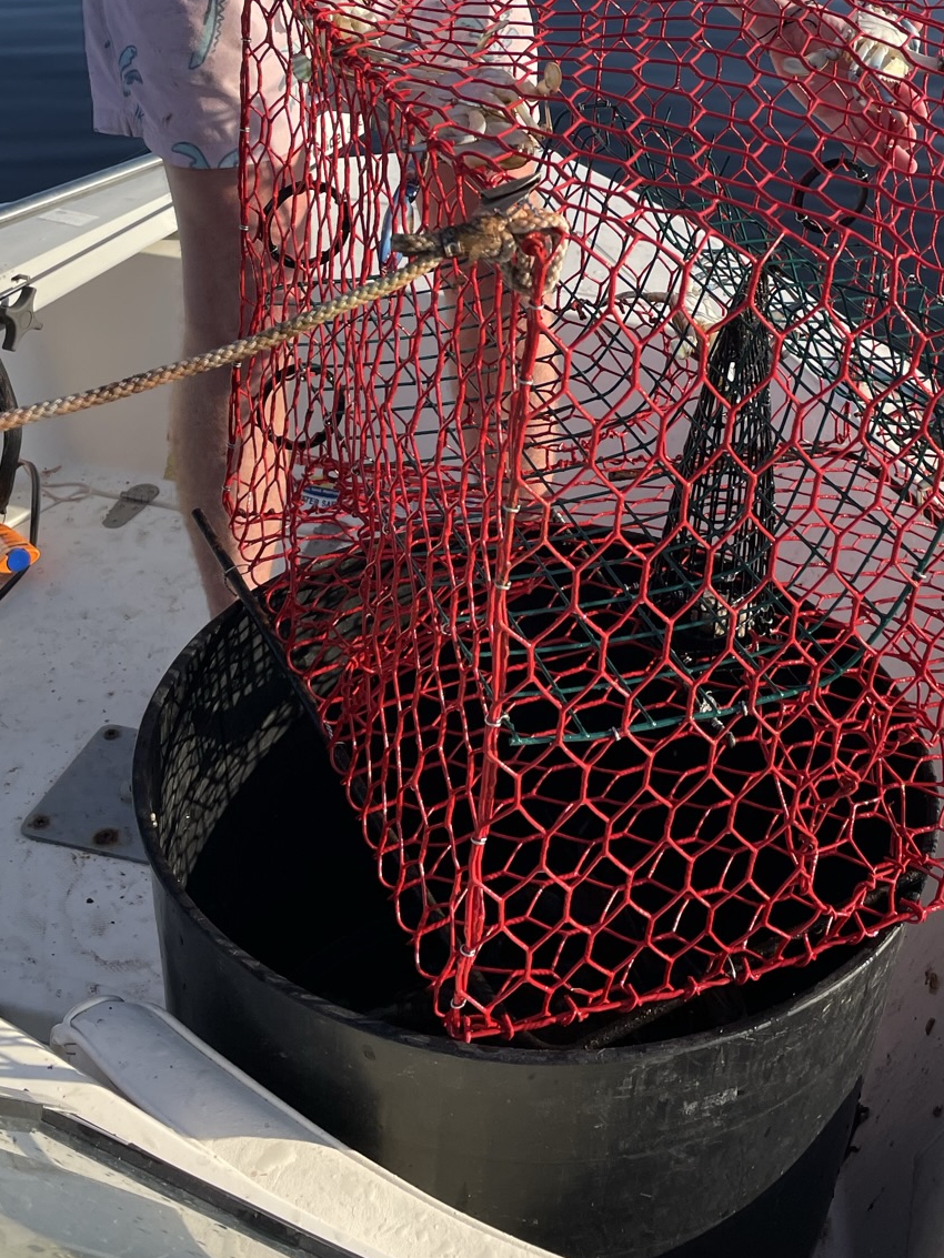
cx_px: 642
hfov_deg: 30.6
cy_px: 234
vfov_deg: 38.7
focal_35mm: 47
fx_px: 1709
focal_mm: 4.2
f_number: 1.6
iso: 32
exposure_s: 1/2020
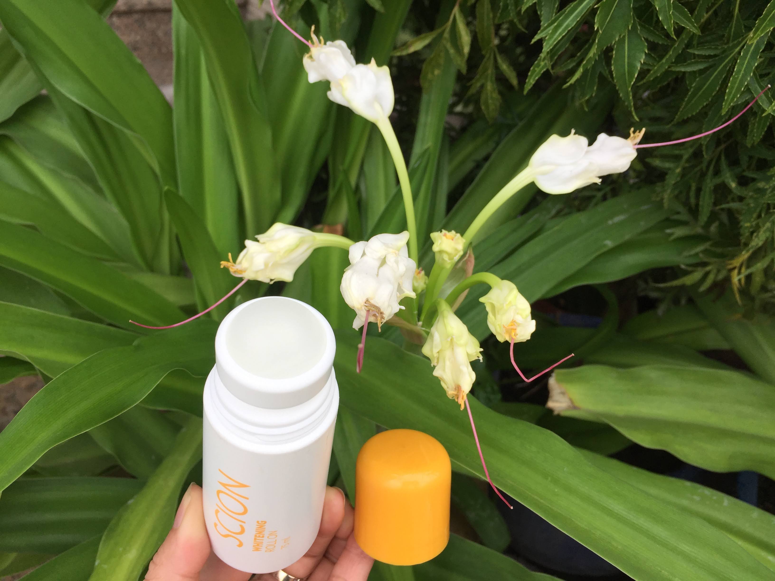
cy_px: 290
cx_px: 388
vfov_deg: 48.2
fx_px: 649
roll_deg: -5.9
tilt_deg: -32.2
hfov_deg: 61.7
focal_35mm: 29
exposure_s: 1/197
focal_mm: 4.15
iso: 32
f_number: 2.2
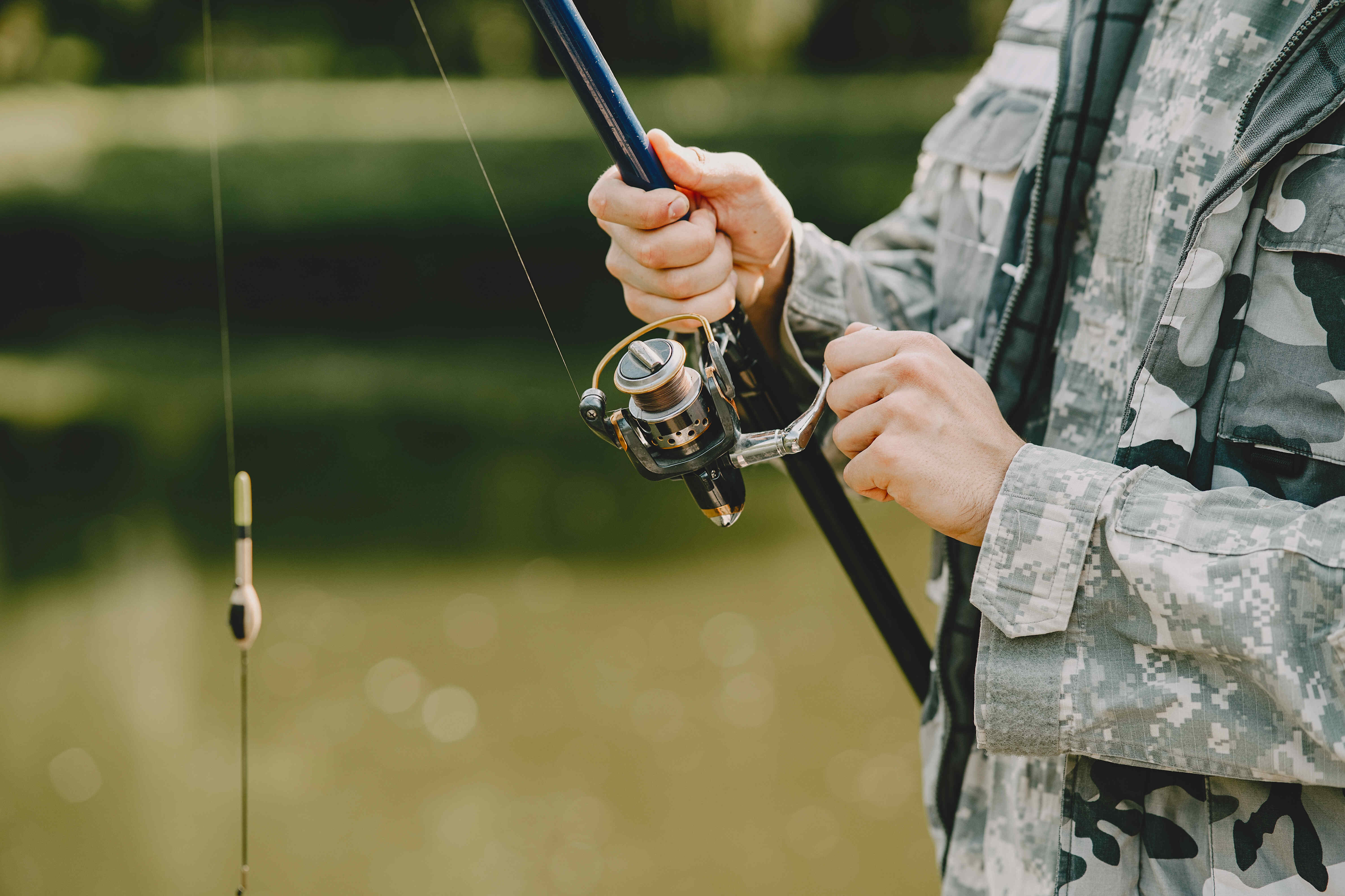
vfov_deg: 16.1
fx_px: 3175
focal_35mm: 85
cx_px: 672
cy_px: 448
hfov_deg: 23.9
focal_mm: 85
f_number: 2.5
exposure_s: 1/1000
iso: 200
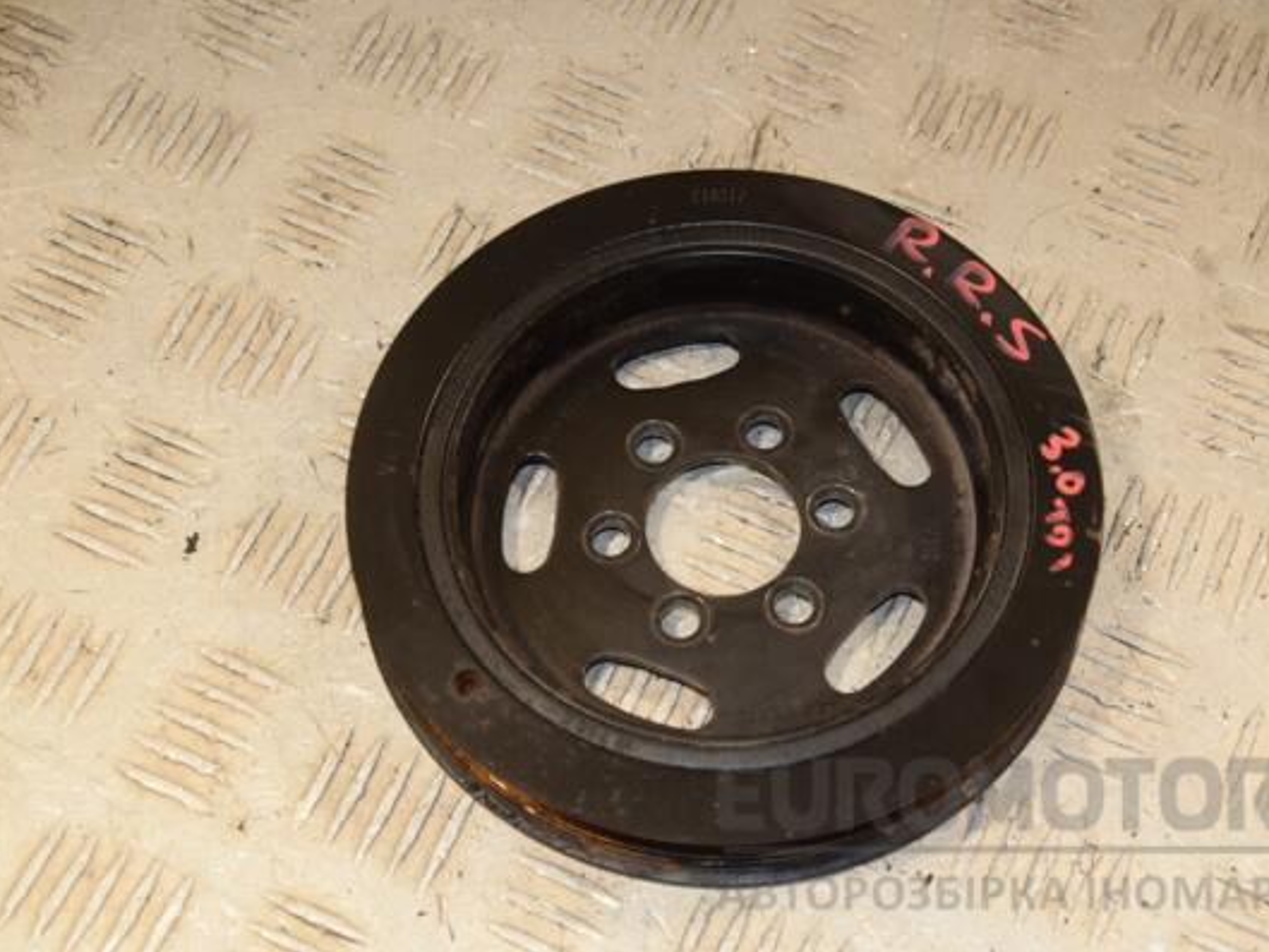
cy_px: 475
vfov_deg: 20.0
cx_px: 672
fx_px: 2697
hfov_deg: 26.5
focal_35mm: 74
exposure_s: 1/200
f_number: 8
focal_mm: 45
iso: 800
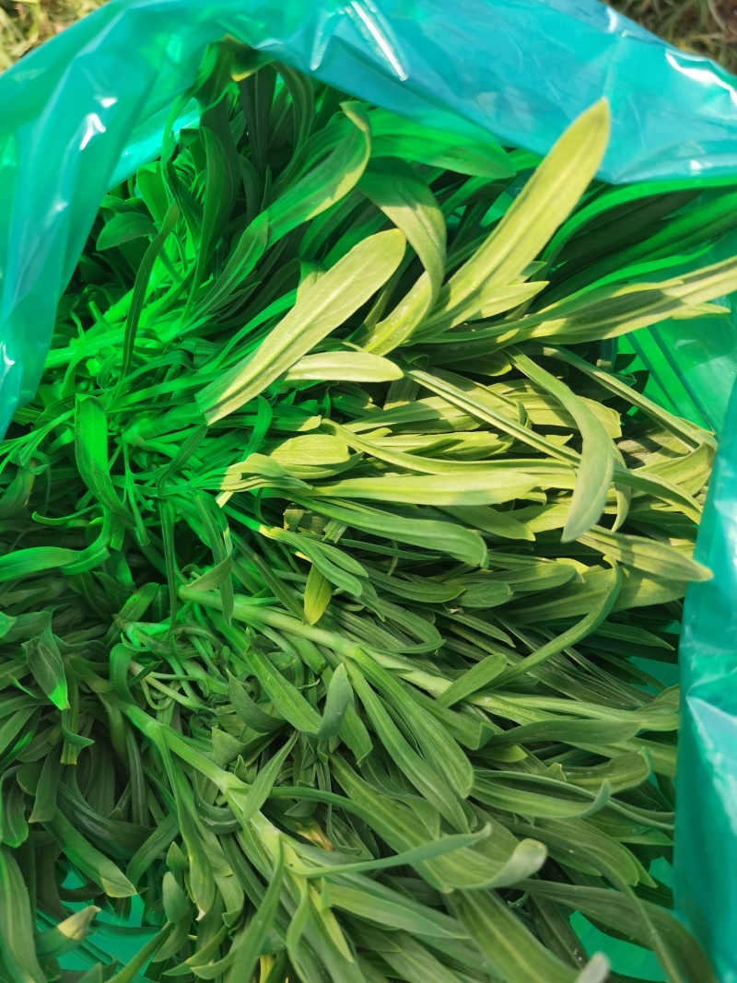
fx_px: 767
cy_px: 492
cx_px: 368
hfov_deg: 51.3
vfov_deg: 65.3
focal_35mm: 27
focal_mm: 6.71
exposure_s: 1/1008
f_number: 1.9
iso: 50
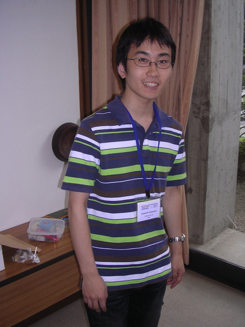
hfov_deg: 37.7
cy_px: 164
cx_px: 122
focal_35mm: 38
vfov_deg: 49.0
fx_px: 359
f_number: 2.8
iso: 100
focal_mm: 5.8
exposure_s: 1/60.1
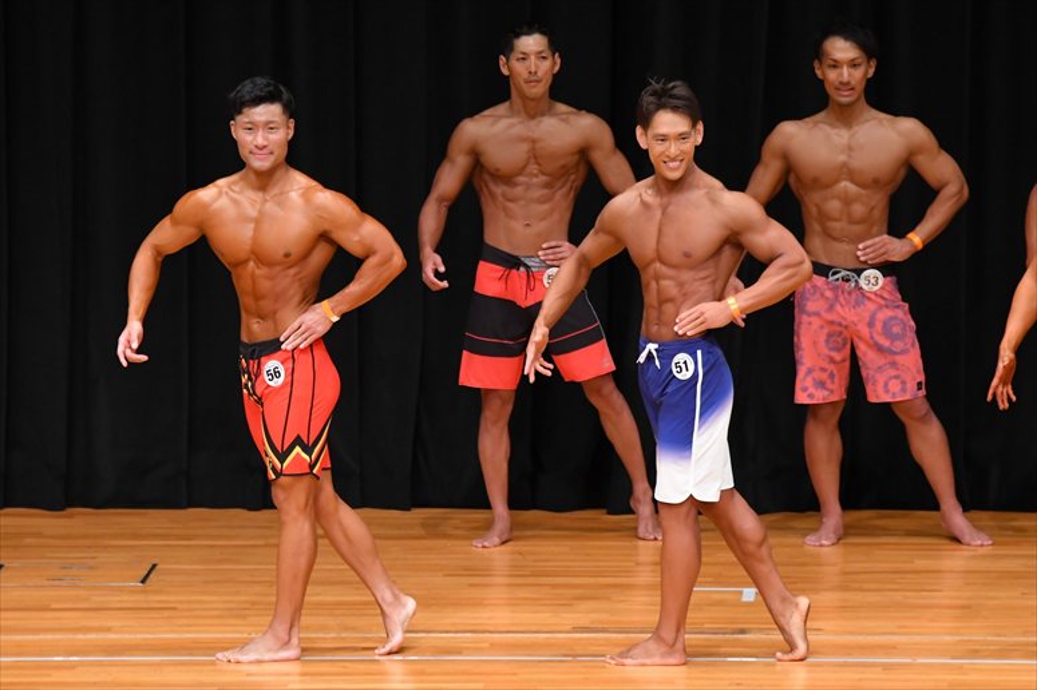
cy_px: 345
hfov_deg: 7.2
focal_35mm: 285
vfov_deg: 4.8
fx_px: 8206
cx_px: 518
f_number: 5.6
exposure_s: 1/400
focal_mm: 190
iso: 4000
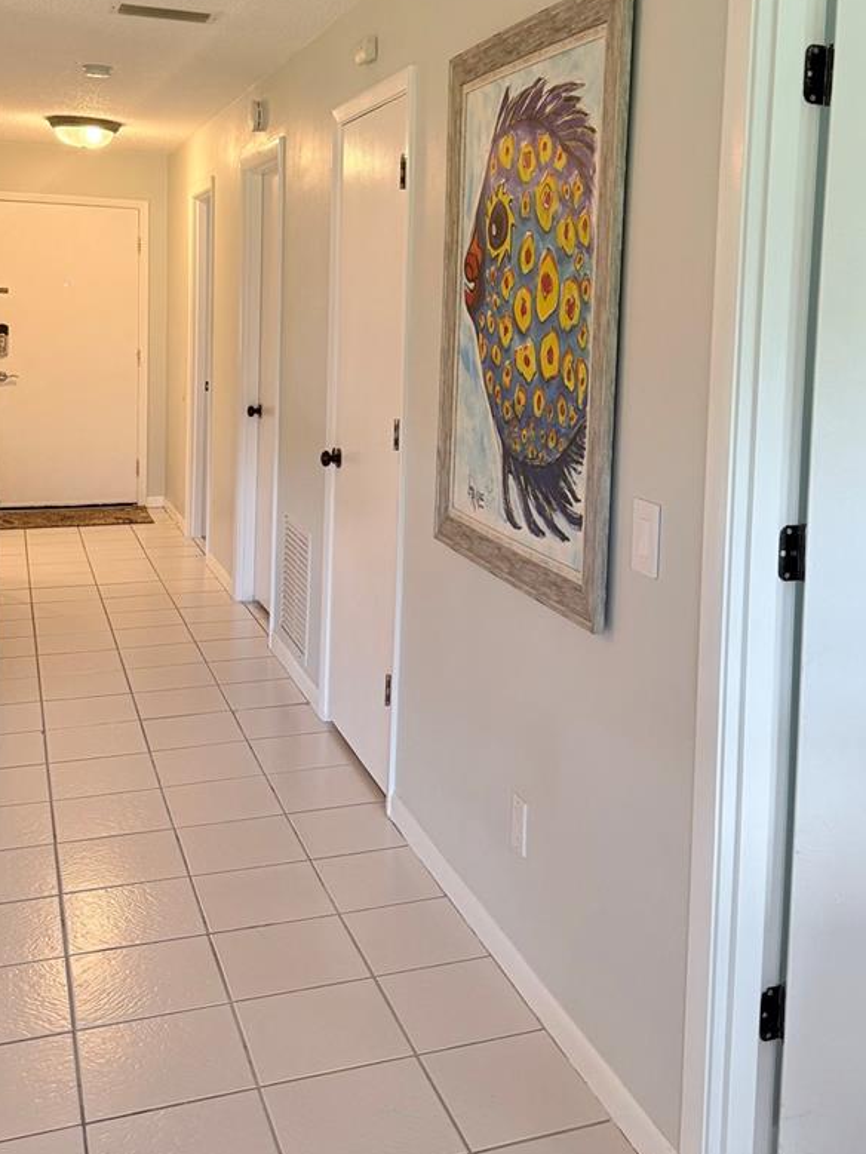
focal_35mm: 37
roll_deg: -1.9
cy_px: 393
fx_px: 1234
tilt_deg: -3.7
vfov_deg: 49.3
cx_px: 518
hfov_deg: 38.5
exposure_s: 1/144
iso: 200
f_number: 1.78
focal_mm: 6.76
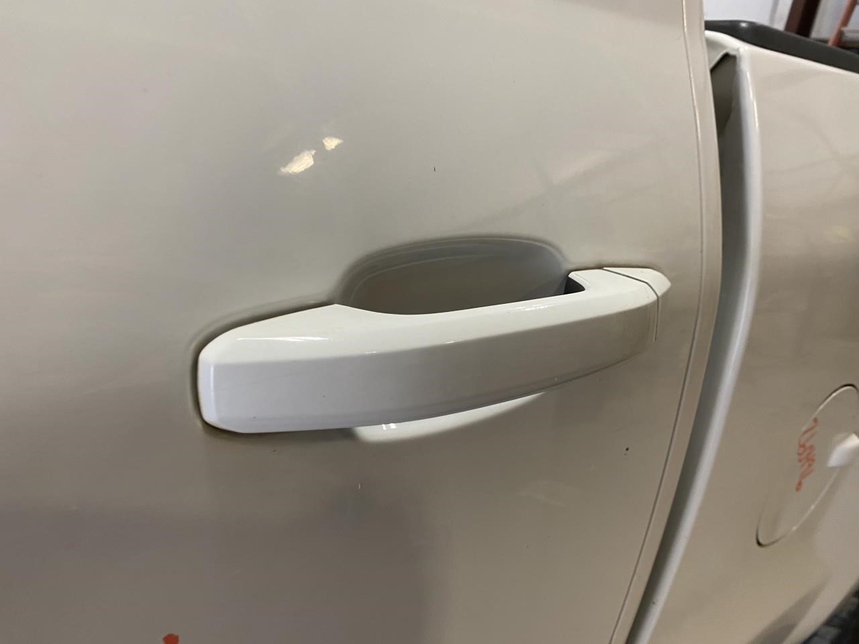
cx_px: 430
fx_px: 645
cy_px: 322
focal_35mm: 26
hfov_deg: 67.3
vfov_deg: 53.1
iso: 100
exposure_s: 1/60
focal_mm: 4.25
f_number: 1.8
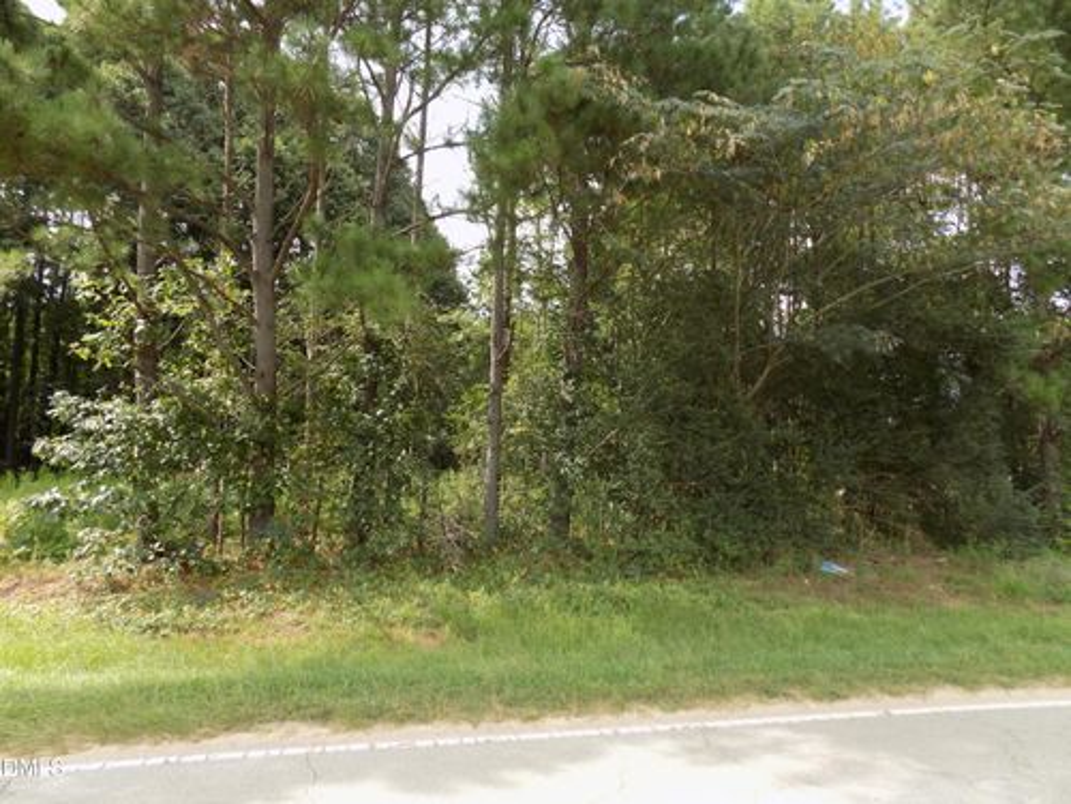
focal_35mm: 23
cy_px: 402
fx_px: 712
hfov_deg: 73.9
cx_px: 536
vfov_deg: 58.9
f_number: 3.1
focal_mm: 4
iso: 80
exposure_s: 1/200
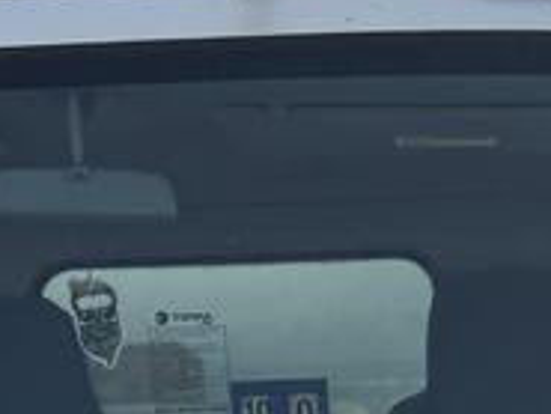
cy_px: 774
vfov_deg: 10.9
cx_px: 369
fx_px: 2007
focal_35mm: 126
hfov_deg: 15.6
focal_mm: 5.96
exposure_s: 1/2865
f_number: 1.6
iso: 64
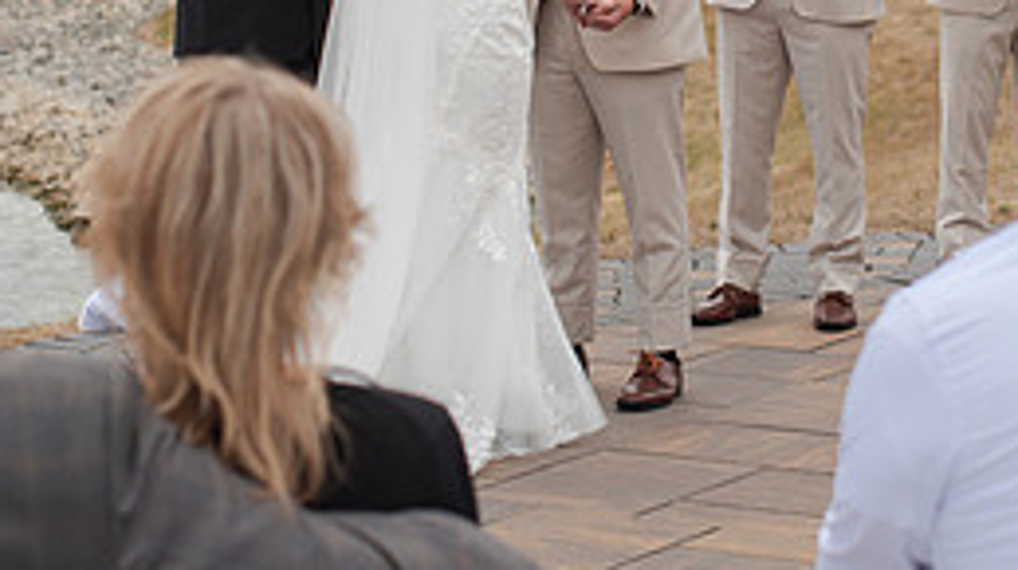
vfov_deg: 8.9
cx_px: 582
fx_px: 3613
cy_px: -199
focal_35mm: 134
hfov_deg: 16.0
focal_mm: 50
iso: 100
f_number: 3.2
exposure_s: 1/800
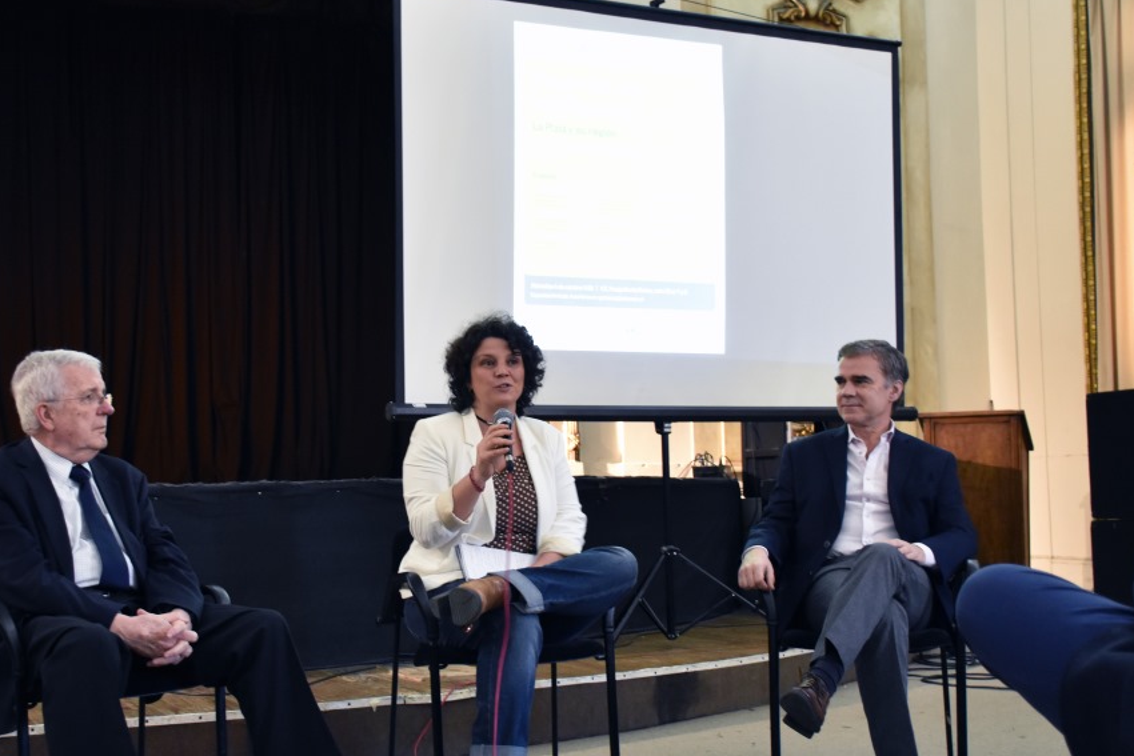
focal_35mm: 47
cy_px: 401
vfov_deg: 28.7
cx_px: 482
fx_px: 1481
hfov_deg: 41.8
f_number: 5
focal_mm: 26
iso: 1600
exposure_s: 1/25
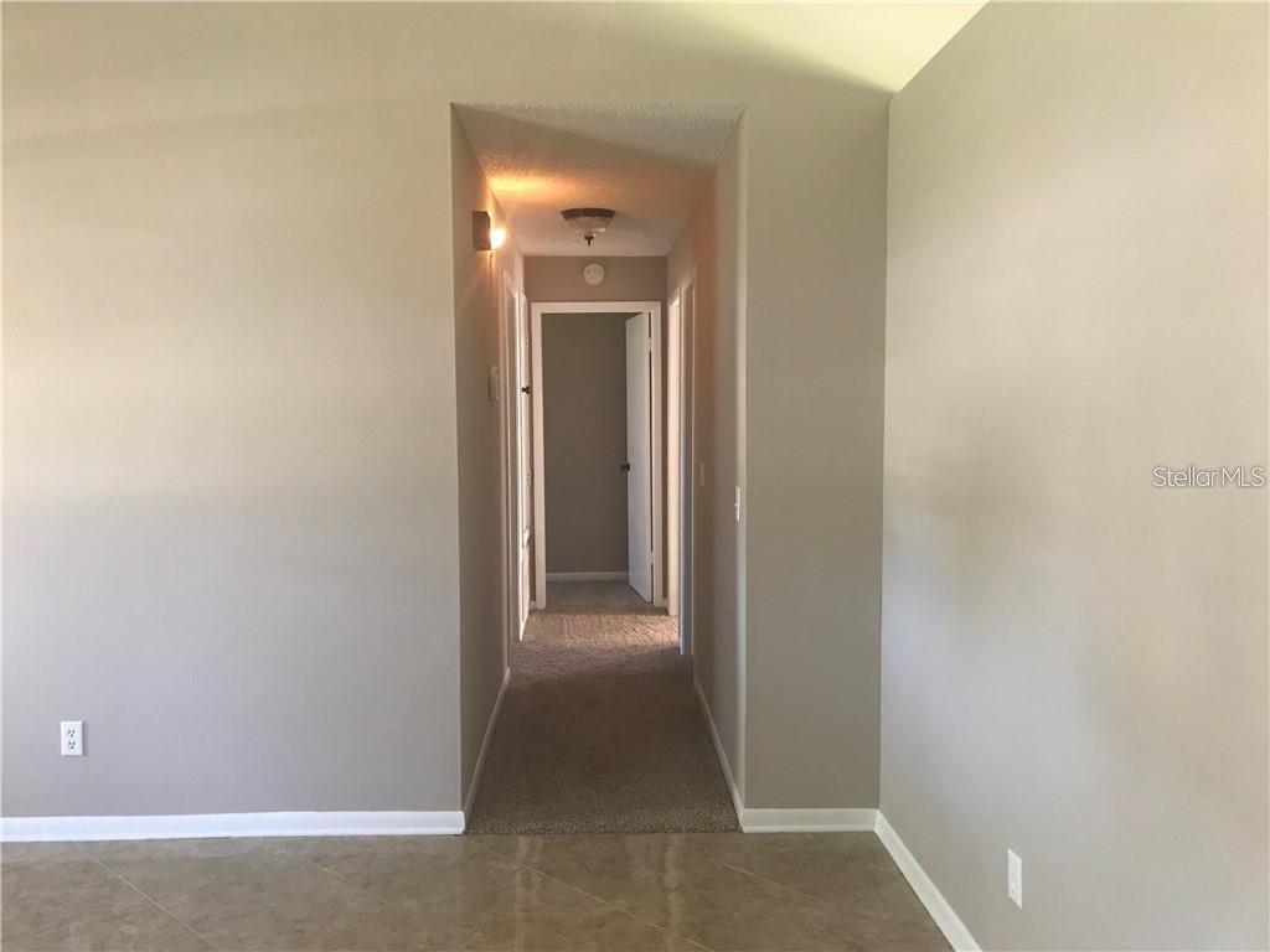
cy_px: 476
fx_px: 1027
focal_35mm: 28
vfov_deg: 49.7
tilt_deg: -2.7
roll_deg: -0.3
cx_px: 635
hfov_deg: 63.4
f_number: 1.8
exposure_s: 1/8
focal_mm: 3.99
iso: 100
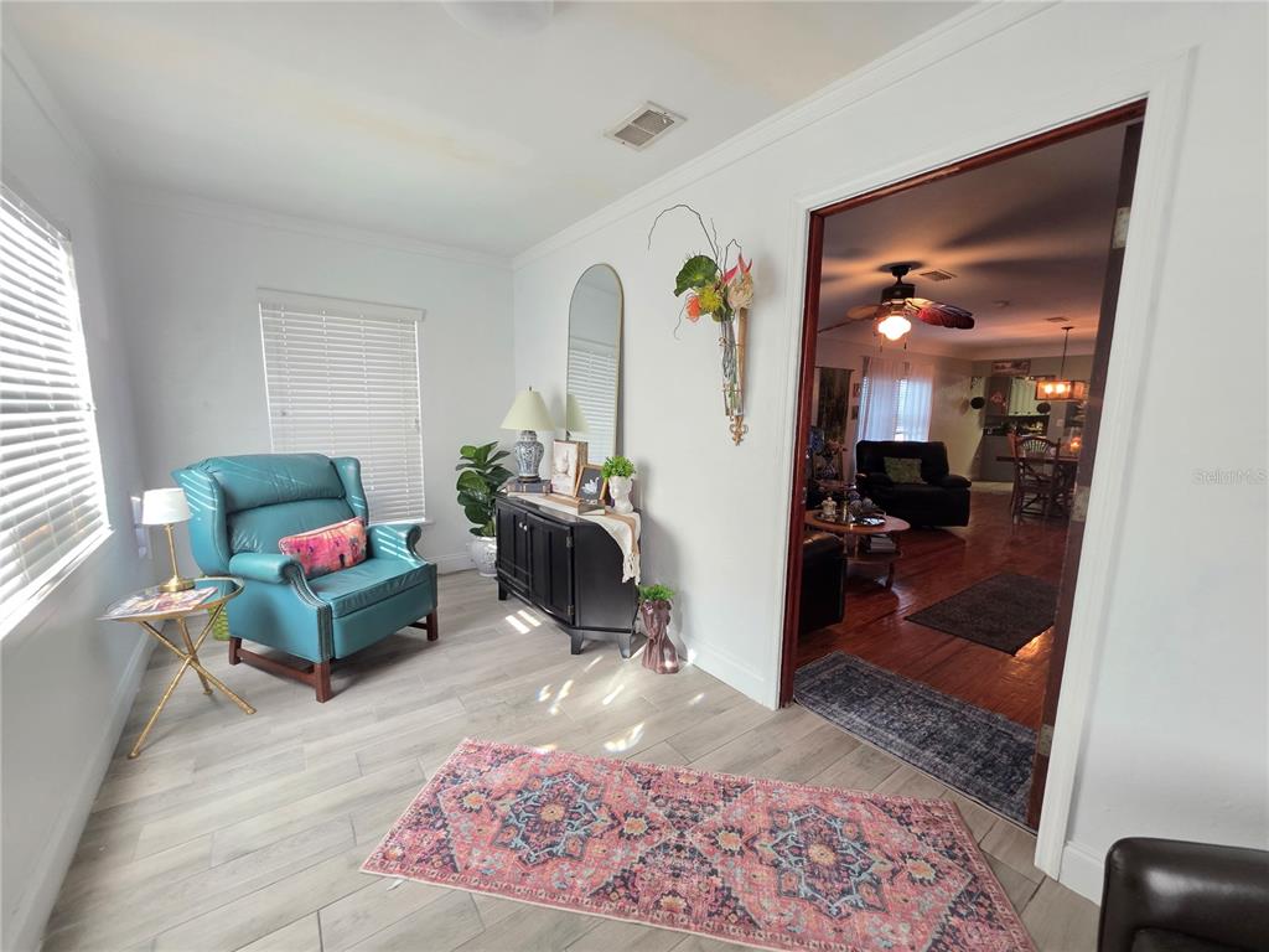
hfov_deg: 106.2
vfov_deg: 89.9
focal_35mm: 13
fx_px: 477
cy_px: 476
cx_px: 634
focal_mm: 2.2
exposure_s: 1/60
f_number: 1.9
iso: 250
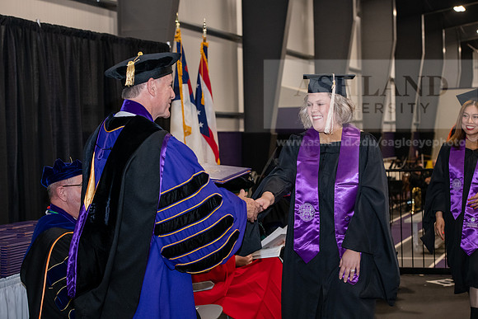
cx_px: 239
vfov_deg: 19.5
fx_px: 930
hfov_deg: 28.8
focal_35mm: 70
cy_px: 160
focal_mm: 70
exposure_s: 1/200
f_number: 5.6
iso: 2500
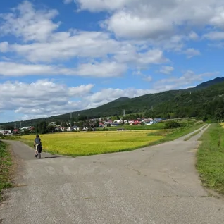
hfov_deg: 50.7
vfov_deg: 51.1
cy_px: 108
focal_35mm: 32
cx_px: 87
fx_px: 234
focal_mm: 4.1
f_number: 3.5
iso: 80
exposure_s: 1/1250
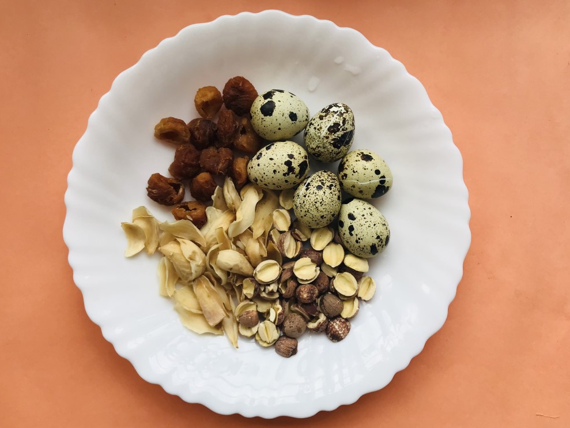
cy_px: 217
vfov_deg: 48.2
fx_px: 478
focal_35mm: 29
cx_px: 278
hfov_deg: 61.6
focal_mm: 3.99
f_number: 1.8
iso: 20
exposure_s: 1/638
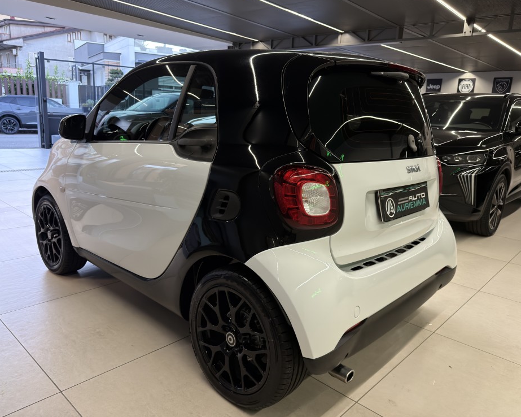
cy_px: 201
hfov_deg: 66.0
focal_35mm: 26
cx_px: 252
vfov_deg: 54.9
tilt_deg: -12.2
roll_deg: -2.2
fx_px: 401
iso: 320
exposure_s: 1/100
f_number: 1.78
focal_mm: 6.76
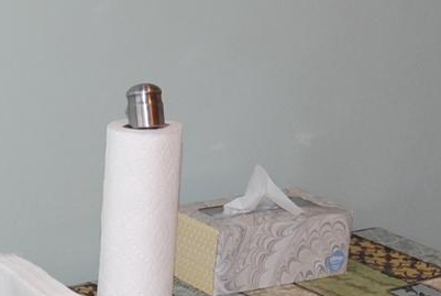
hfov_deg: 14.8
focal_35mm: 138
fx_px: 1694
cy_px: 297
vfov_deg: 9.9
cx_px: 90
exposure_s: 1/60
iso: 400
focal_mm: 18
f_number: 4
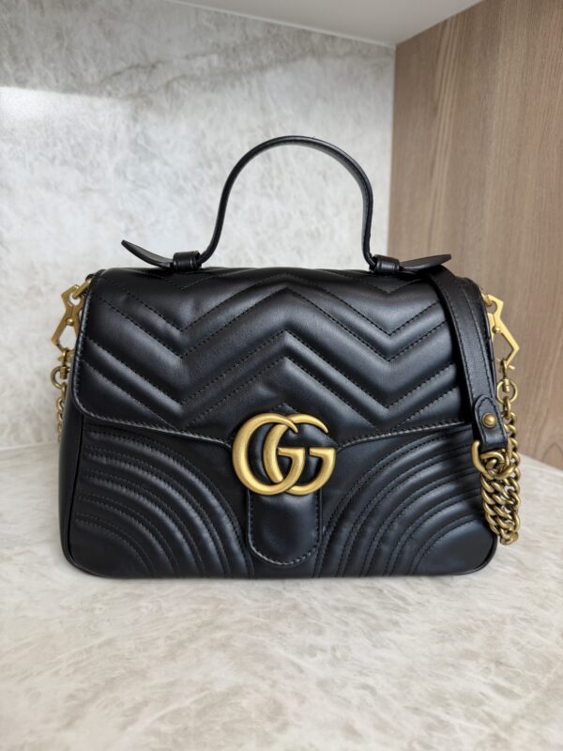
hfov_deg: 56.8
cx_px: 282
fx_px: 520
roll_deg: -0.3
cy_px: 376
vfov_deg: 71.6
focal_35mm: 24
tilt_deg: -12.5
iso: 100
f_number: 1.78
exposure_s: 1/120
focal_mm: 6.76
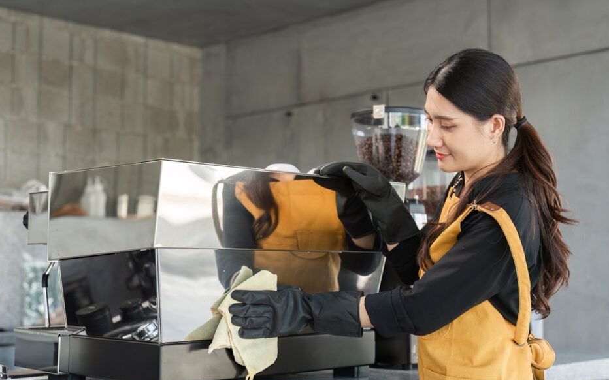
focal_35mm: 56
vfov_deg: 23.1
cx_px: 308
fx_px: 929
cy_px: 191
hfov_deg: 36.3
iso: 125
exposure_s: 1/100
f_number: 2.8
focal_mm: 50
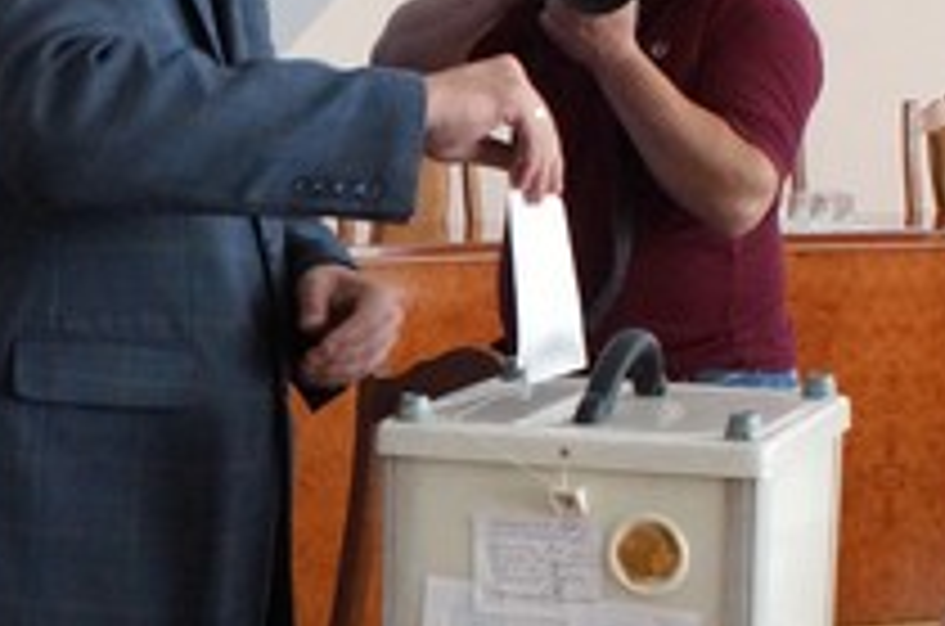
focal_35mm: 110
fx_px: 2881
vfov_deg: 12.4
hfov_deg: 18.5
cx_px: 212
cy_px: 453
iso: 2000
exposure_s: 1/60
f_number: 6.3
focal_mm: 22
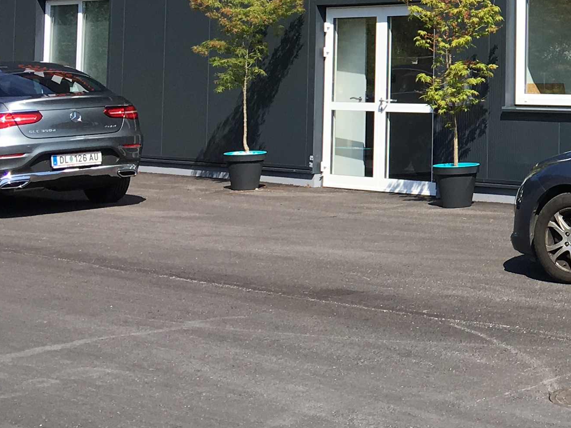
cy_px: -17
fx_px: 1468
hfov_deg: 20.3
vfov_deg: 16.2
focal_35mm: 89
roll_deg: +0.3
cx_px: 725
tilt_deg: +5.1
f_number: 2.2
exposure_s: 1/1282
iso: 25
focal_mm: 4.15
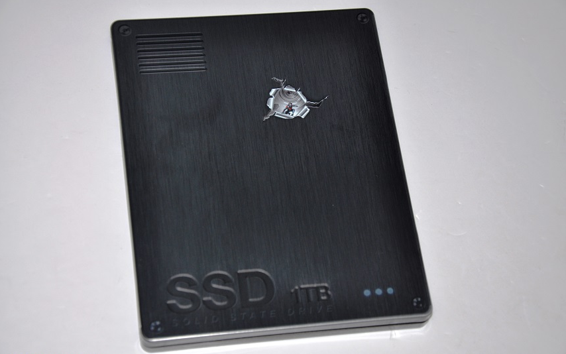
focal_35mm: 89
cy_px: 181
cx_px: 282
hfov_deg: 23.3
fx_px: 1373
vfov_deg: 14.7
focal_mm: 58
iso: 200
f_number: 5.6
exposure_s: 1/30
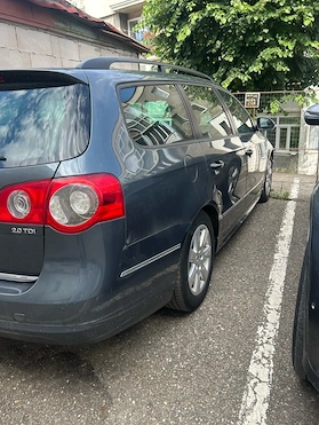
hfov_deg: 49.8
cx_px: 162
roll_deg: +4.0
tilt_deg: -18.8
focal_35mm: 28
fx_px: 343
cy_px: 226
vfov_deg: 63.3
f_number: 1.5
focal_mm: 5.7
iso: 50
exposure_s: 1/588
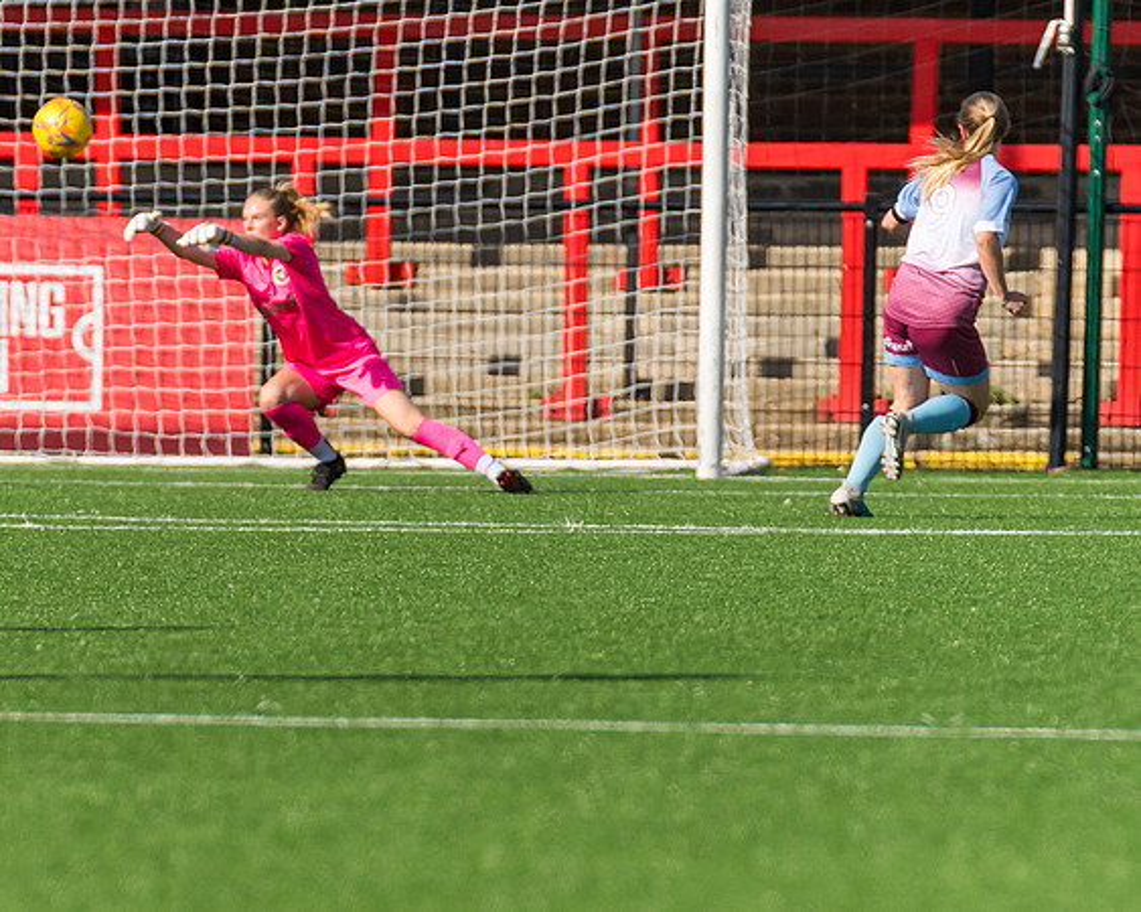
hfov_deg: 2.5
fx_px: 26330
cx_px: 366
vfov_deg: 2.0
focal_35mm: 780
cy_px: 696
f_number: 4
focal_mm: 300
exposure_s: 1/4000
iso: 400
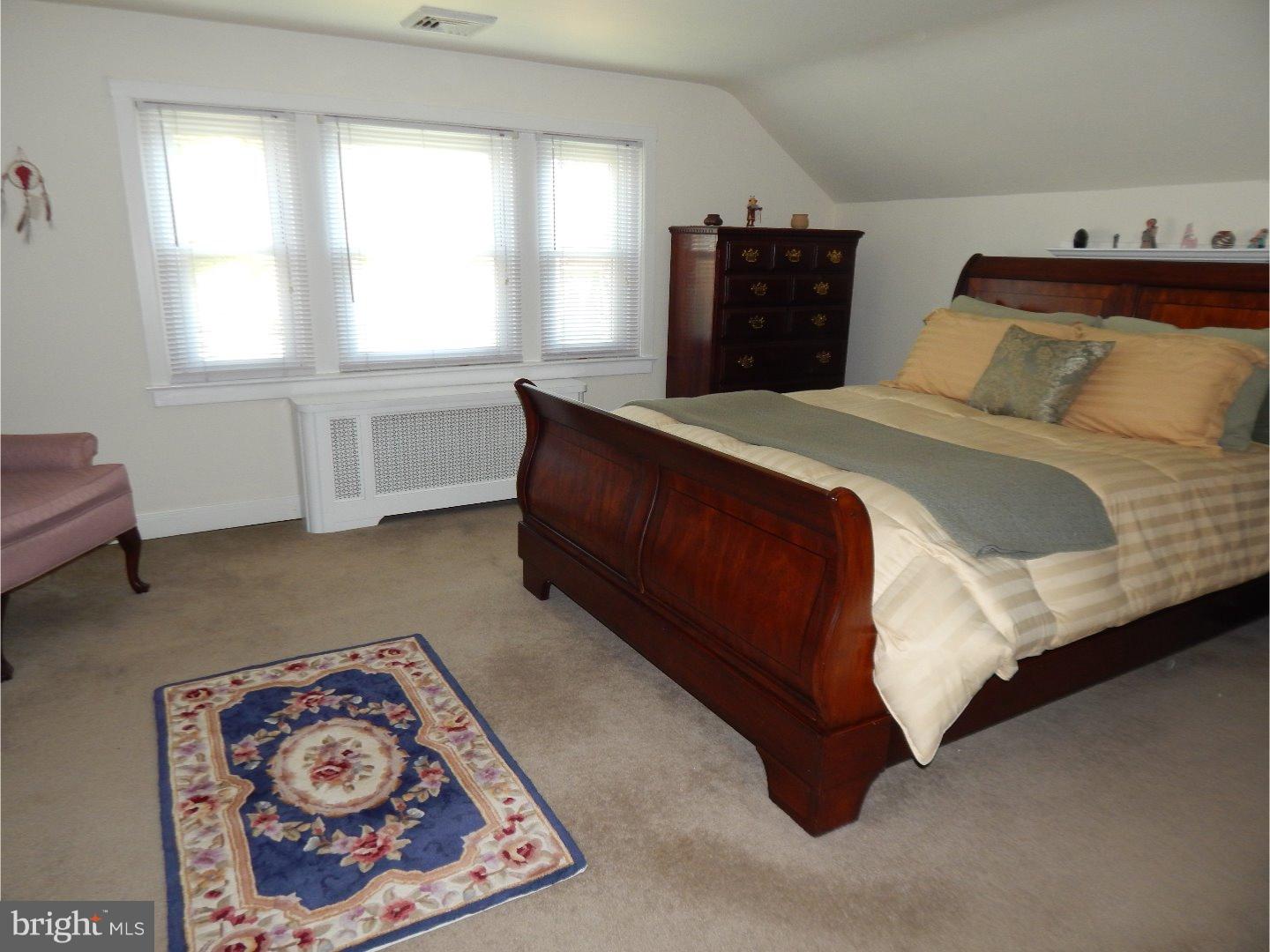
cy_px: 476
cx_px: 635
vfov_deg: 58.9
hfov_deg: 73.9
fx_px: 844
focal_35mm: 23
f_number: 3
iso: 200
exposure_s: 1/30
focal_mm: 4
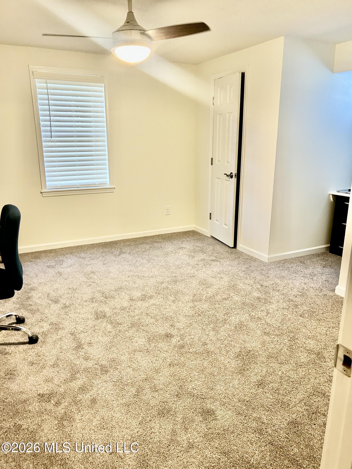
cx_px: 176
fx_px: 353
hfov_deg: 53.1
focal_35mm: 26
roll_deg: +0.8
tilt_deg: -14.1
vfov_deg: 67.3
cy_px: 234
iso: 250
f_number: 1.5
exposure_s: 1/60
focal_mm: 5.7
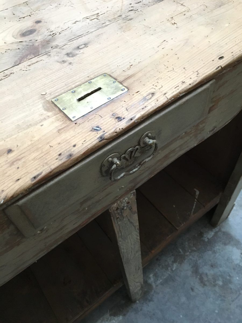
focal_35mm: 29
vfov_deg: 61.7
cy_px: 162
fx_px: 270
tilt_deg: -52.6
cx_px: 121
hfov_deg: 48.2
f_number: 2.2
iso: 200
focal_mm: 4.15
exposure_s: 1/25
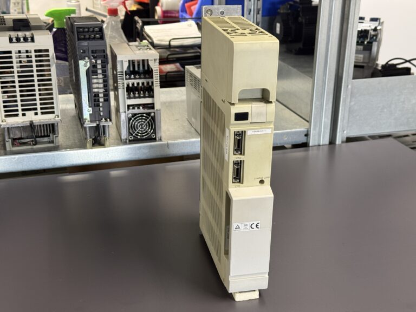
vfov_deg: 30.3
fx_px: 577
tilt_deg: -21.6
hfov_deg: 39.7
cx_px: 208
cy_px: 156
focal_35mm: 48
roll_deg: -0.9
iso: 160
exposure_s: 1/50
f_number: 1.78
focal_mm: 6.76
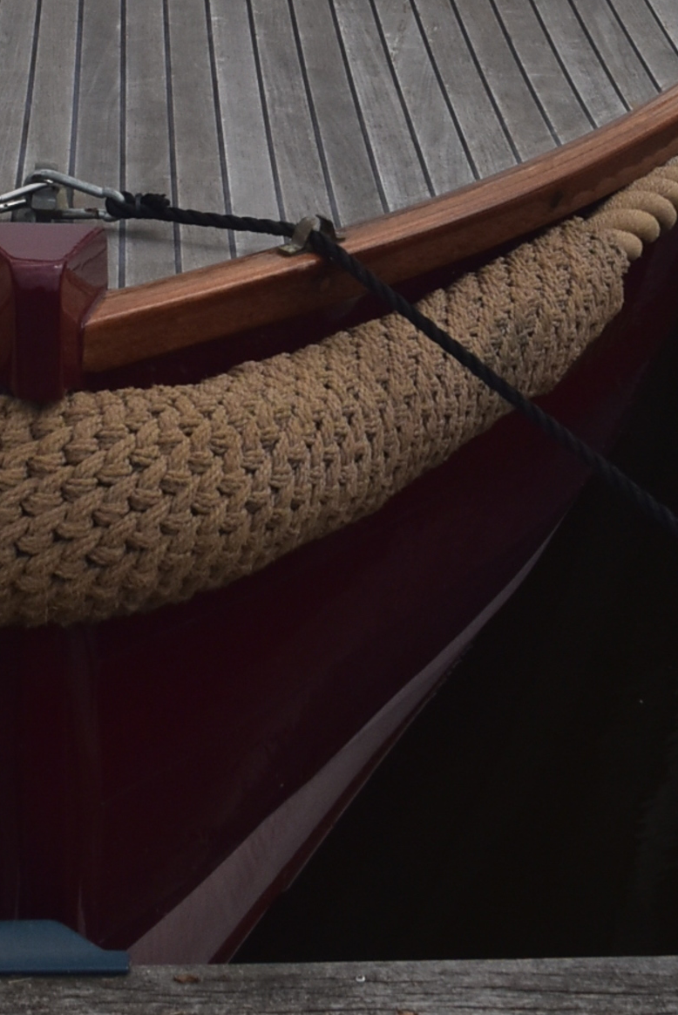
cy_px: -240
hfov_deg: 12.9
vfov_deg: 18.2
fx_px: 2989
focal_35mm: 106
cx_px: 175
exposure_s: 1/500
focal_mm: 22
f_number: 11
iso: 320
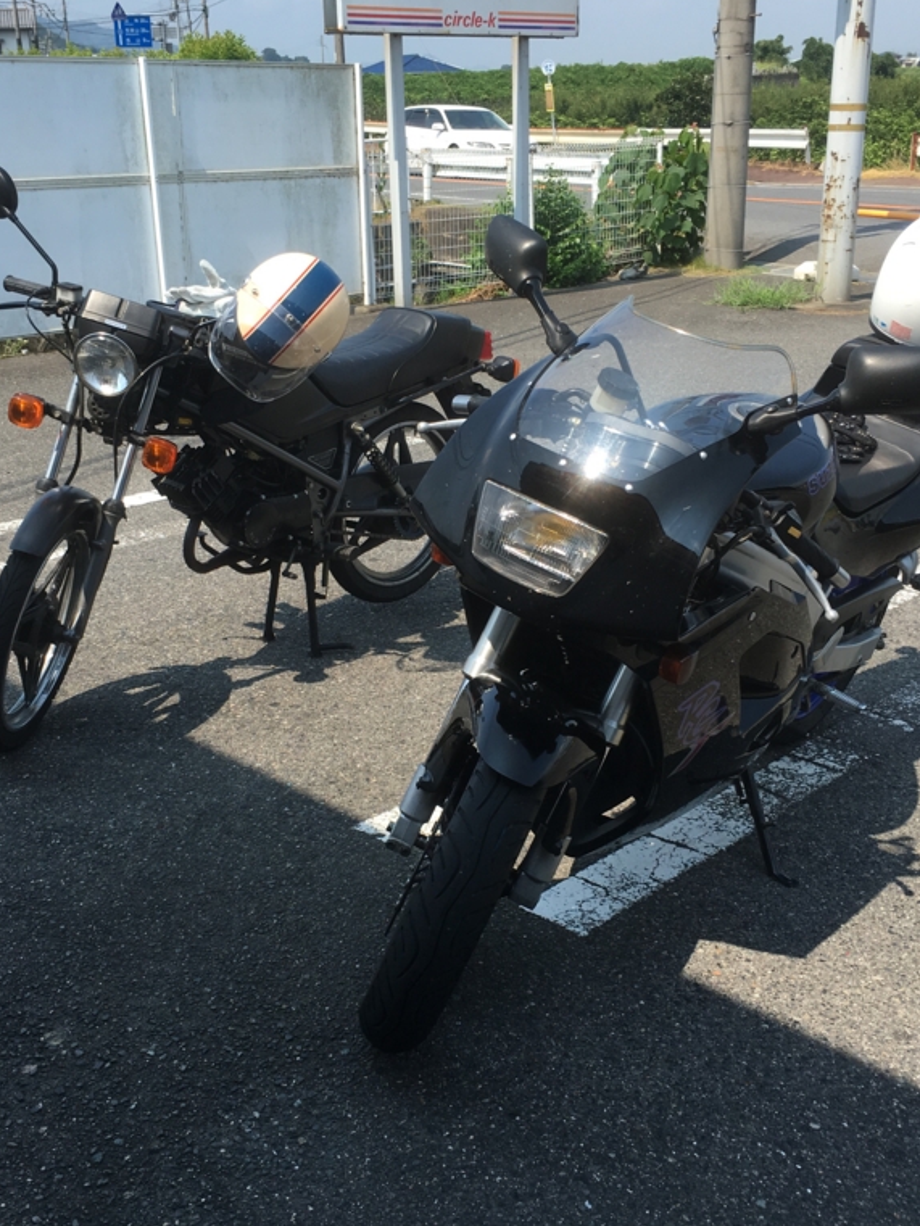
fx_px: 1382
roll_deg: +2.1
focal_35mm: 39
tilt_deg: -19.7
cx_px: 437
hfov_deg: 36.8
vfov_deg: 47.8
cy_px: 640
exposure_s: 1/950
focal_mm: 4.15
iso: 25
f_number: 2.2
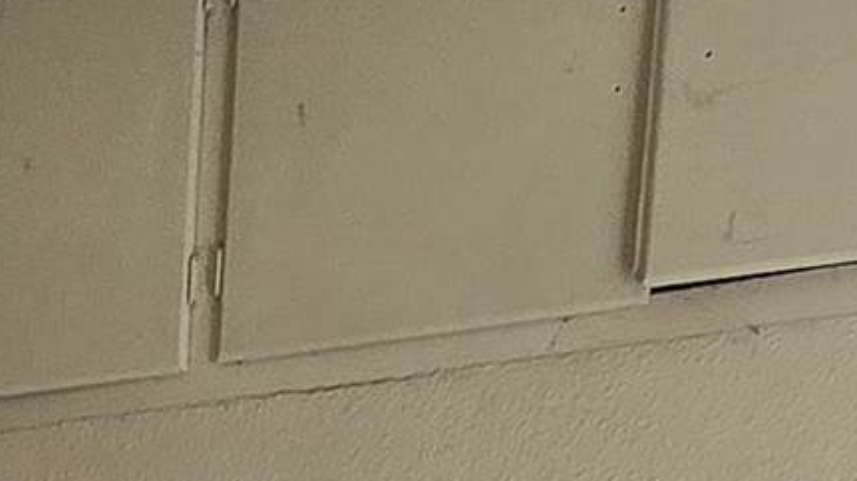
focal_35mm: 101
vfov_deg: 9.2
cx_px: -235
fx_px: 2294
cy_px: 1497
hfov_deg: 19.6
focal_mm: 2.2
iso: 100
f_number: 2.2
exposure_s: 1/60
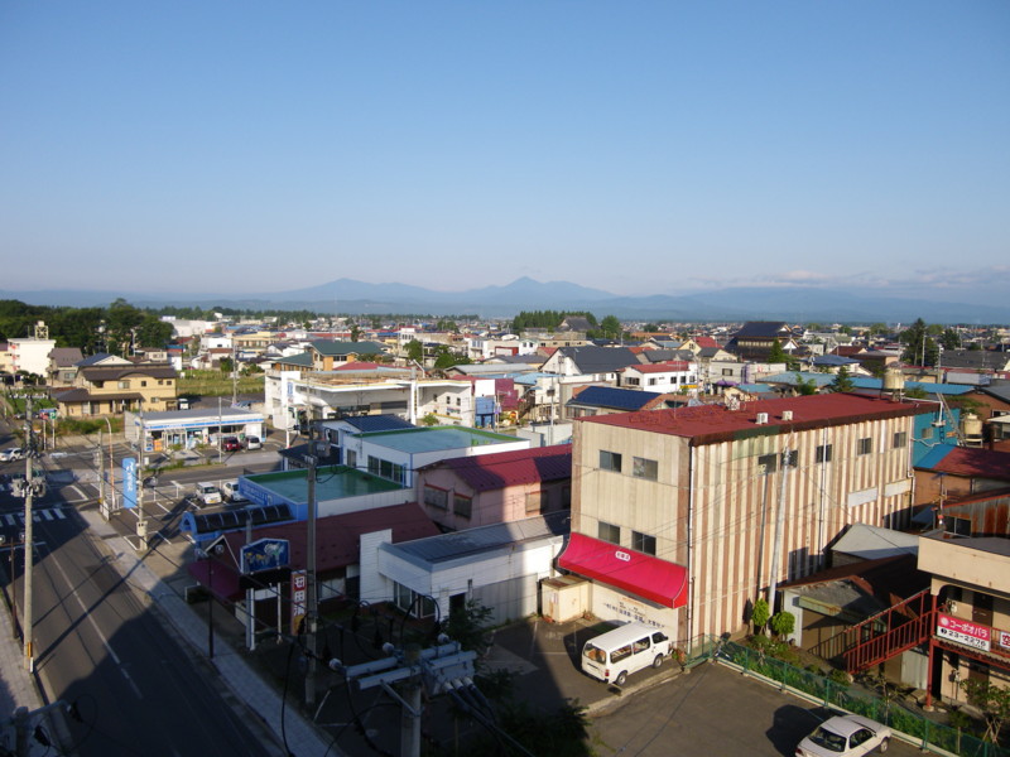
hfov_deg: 63.4
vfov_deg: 49.7
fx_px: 817
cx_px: 505
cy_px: 378
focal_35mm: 28
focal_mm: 4.9
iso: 64
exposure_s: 1/125
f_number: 7
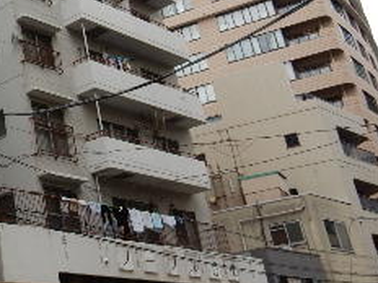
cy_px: 13
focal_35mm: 69
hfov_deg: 25.1
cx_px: -86
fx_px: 753
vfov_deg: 20.7
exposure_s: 1/250
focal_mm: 4.5
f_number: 3.7
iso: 125
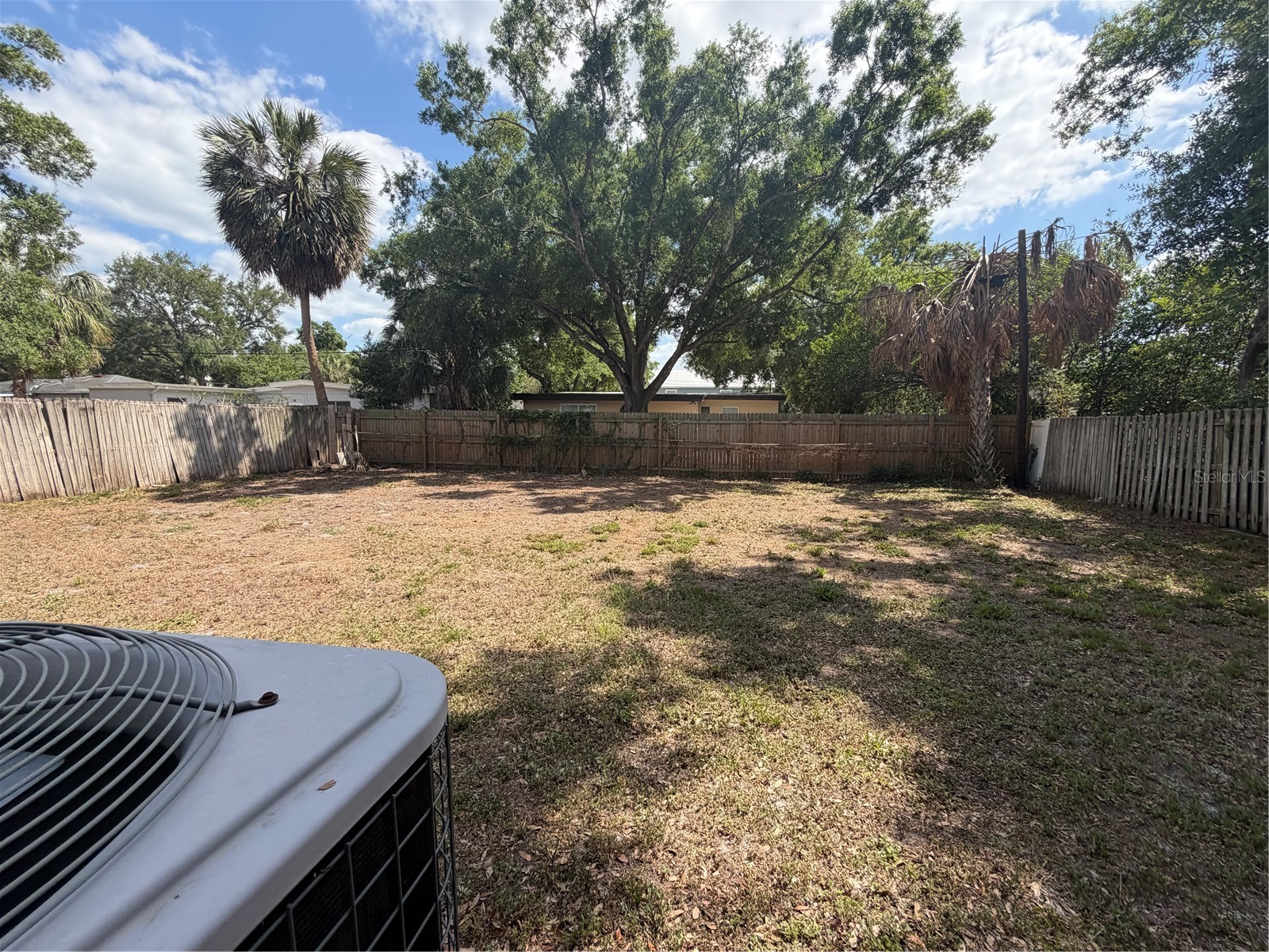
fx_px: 513
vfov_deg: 85.7
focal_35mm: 14
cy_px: 476
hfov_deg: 102.1
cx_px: 634
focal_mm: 2.22
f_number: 2.2
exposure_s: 1/658
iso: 40
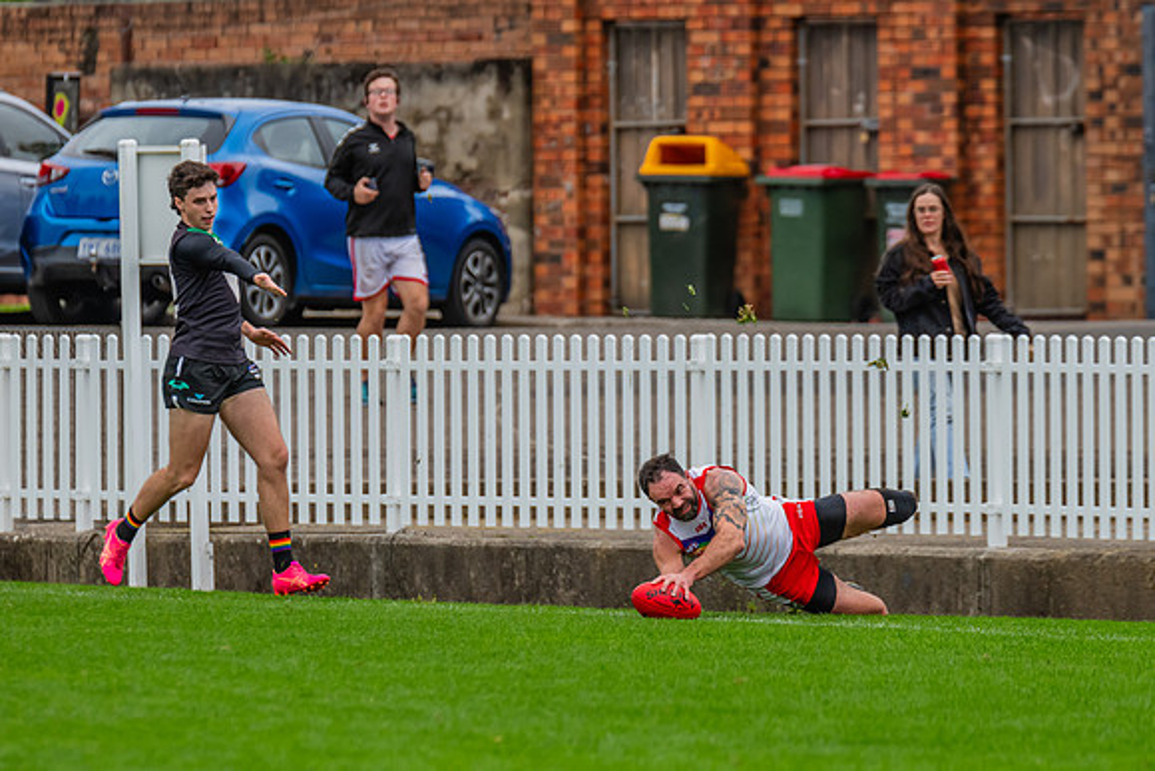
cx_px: 646
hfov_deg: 4.1
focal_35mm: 506
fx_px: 16243
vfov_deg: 2.7
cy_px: 396
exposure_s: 1/1000
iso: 800
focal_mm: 360
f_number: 5.6
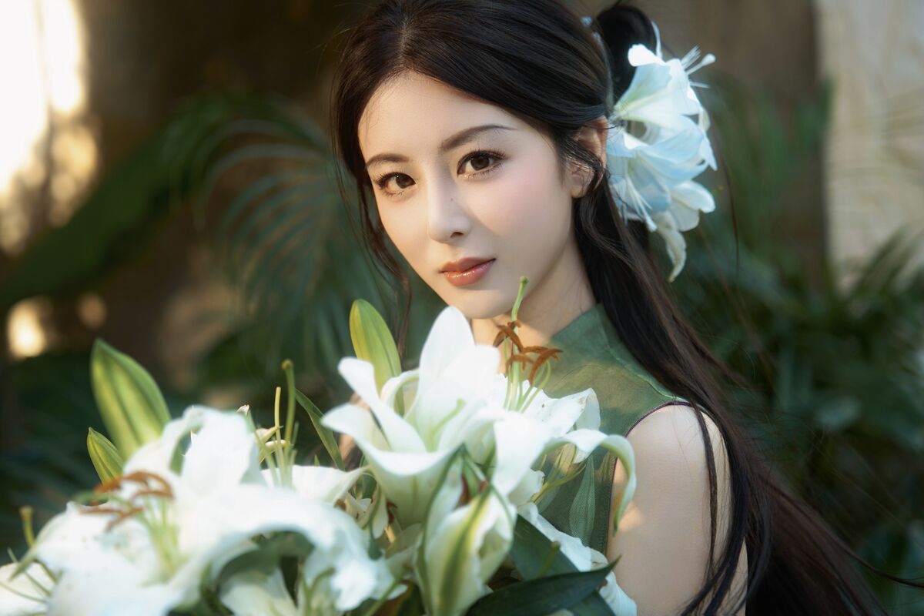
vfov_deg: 21.6
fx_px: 1617
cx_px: 462
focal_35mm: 63
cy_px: 308
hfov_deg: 31.9
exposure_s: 1/320
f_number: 2.8
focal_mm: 63
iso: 160
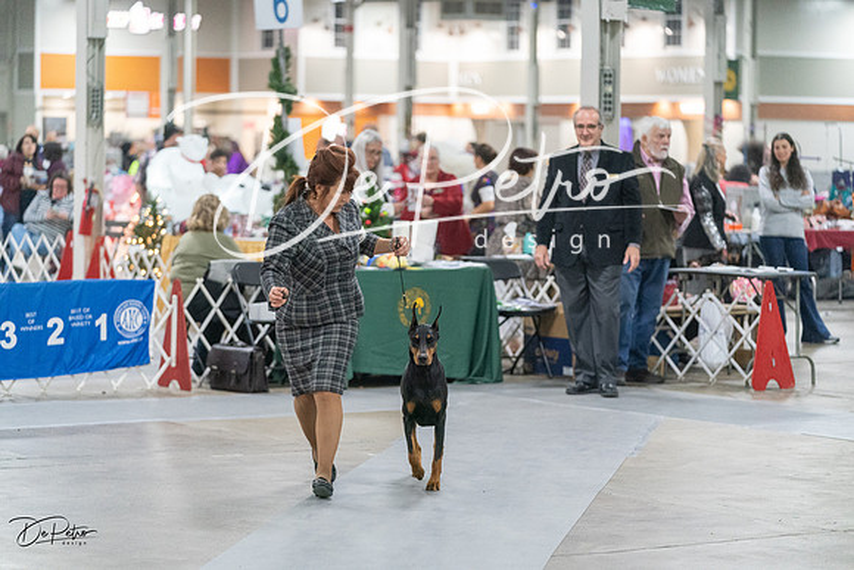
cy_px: 285
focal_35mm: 122
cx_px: 427
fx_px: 2895
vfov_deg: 11.2
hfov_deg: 16.8
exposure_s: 1/320
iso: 6400
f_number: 2.8
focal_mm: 122
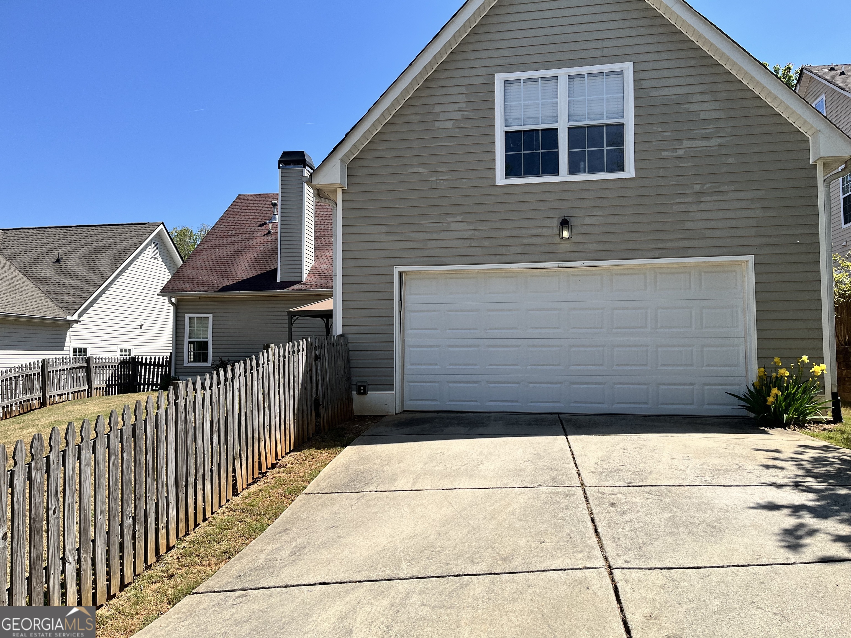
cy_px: 319
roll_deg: +1.4
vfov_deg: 53.1
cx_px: 426
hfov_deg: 67.3
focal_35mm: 26
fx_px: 639
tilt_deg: +2.0
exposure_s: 1/3215
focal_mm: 5.1
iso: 50
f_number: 1.6
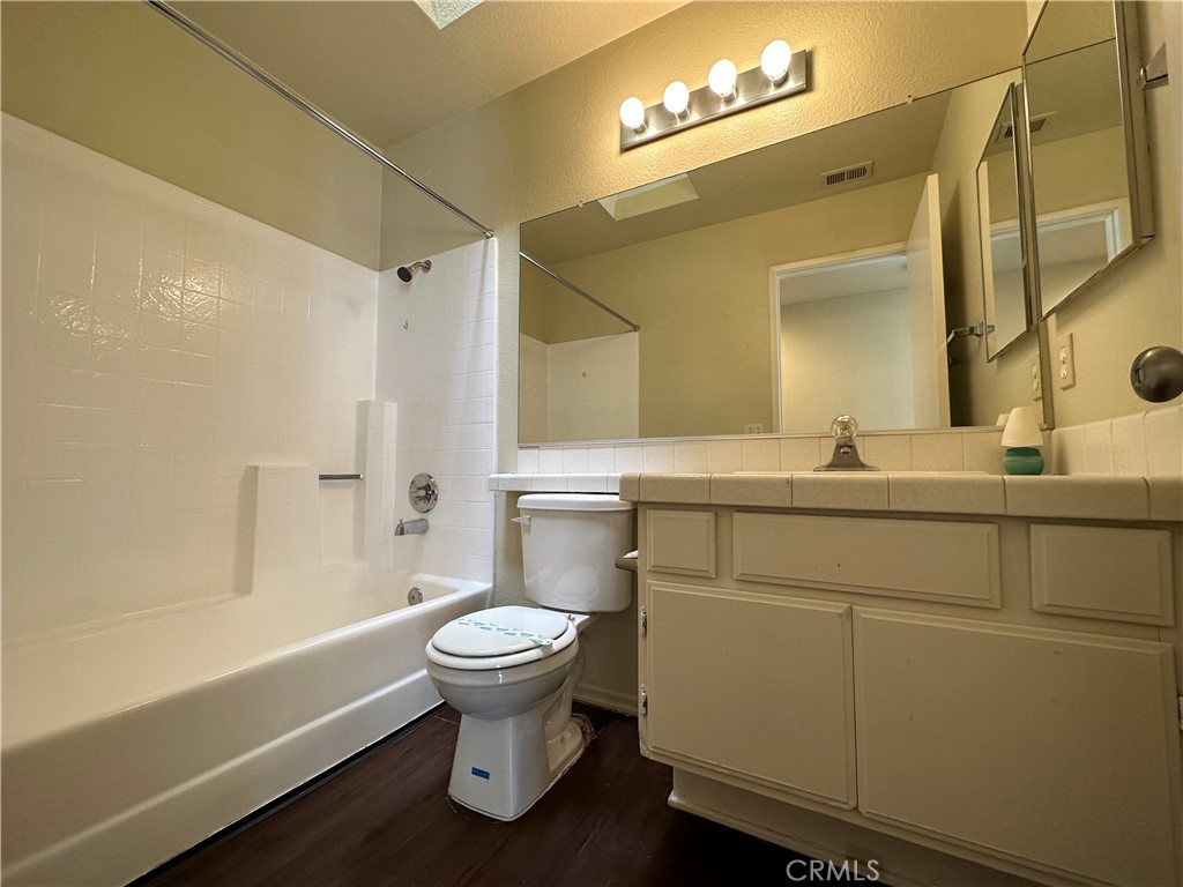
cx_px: 592
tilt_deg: +3.4
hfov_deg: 102.1
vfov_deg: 85.7
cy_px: 444
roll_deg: +0.4
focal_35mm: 14
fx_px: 478
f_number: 2.2
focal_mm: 2.22
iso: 160
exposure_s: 1/120
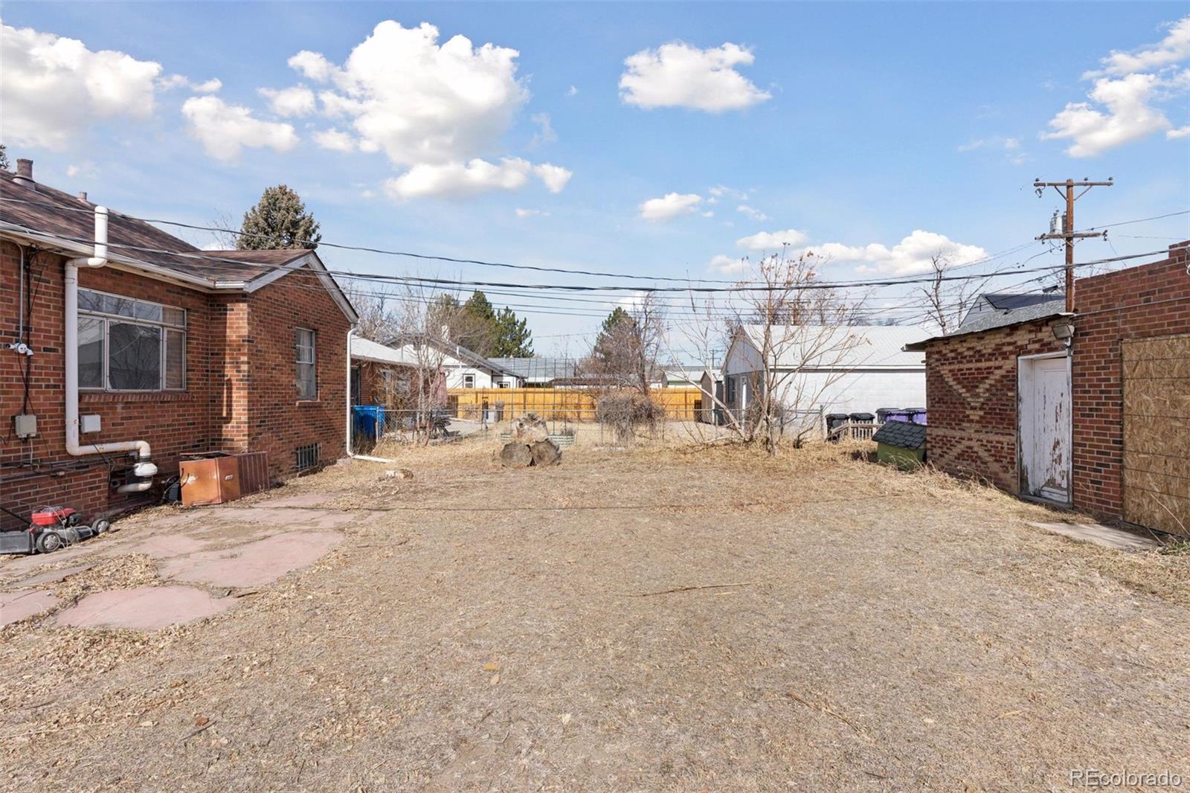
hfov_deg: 93.3
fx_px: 562
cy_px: 396
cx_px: 595
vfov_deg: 70.4
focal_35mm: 17
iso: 400
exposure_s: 1/1250
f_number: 9
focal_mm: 17
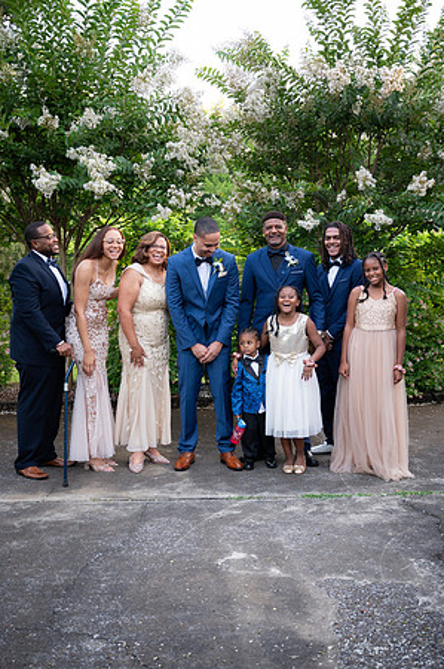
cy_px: 334
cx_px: 222
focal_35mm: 40
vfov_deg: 48.5
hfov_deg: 33.3
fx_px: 742
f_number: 4
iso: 800
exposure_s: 1/250
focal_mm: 40
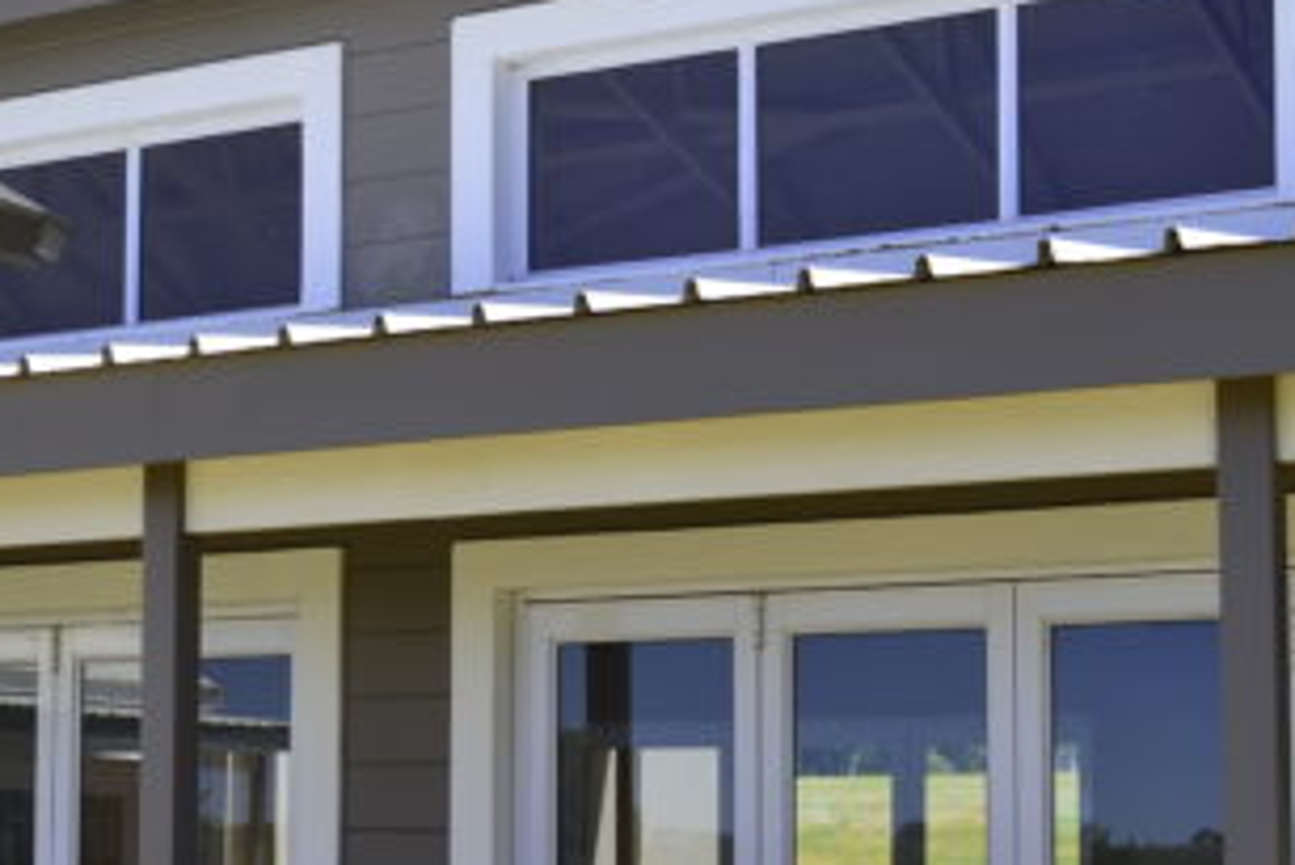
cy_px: 654
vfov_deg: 16.6
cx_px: 211
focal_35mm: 82
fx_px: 2951
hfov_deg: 24.3
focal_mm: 28
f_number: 8
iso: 100
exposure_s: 1/125
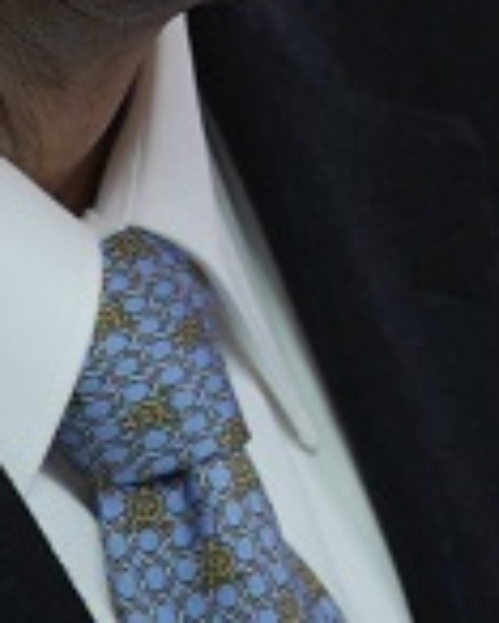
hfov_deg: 4.7
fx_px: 6086
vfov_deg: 5.8
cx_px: 802
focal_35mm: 330
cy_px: -467
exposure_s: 1/125
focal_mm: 29
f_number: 2.8
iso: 800
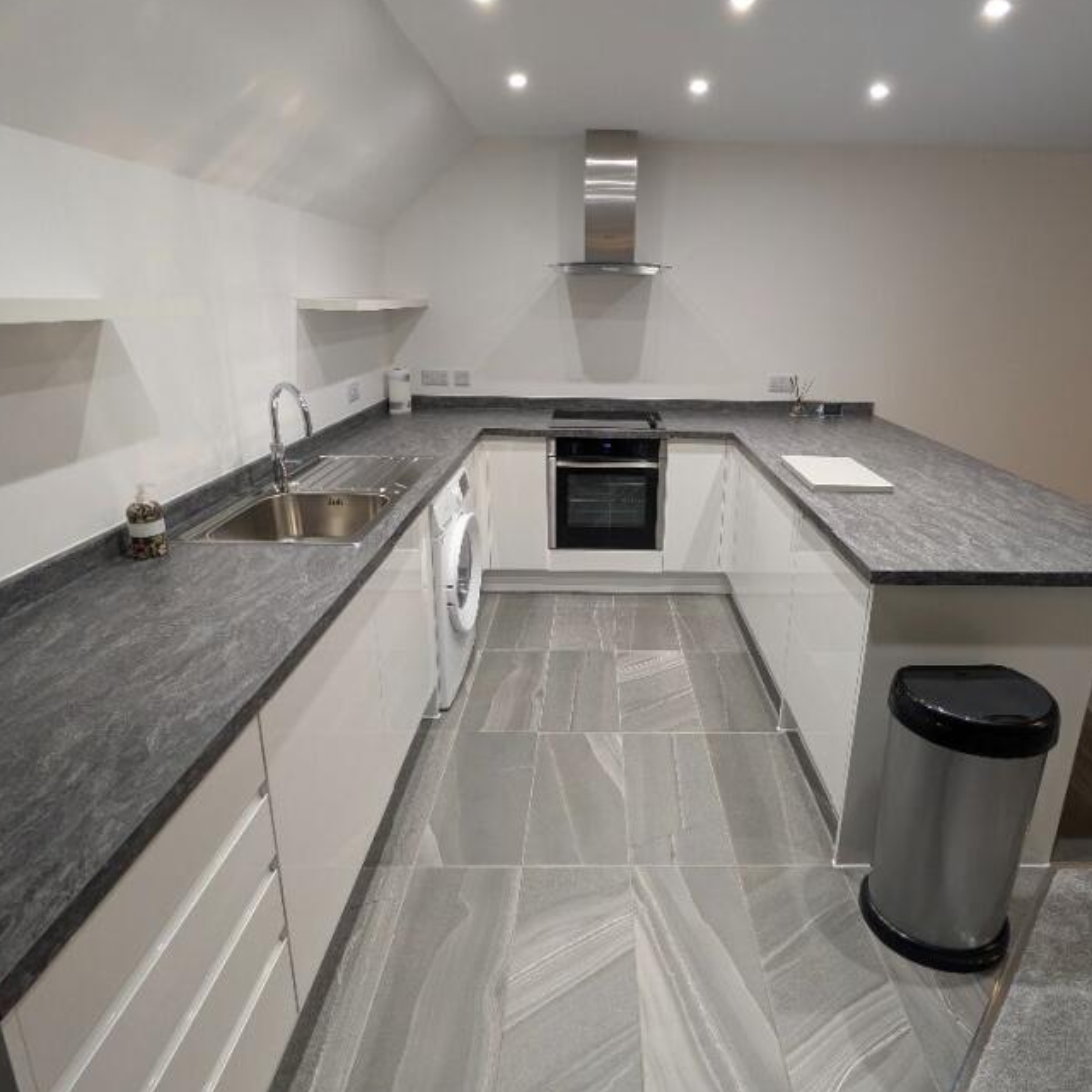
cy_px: 482
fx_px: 607
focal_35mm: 17
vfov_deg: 83.6
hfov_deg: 83.6
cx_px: 611
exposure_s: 1/50
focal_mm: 2.02
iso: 116
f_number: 1.7
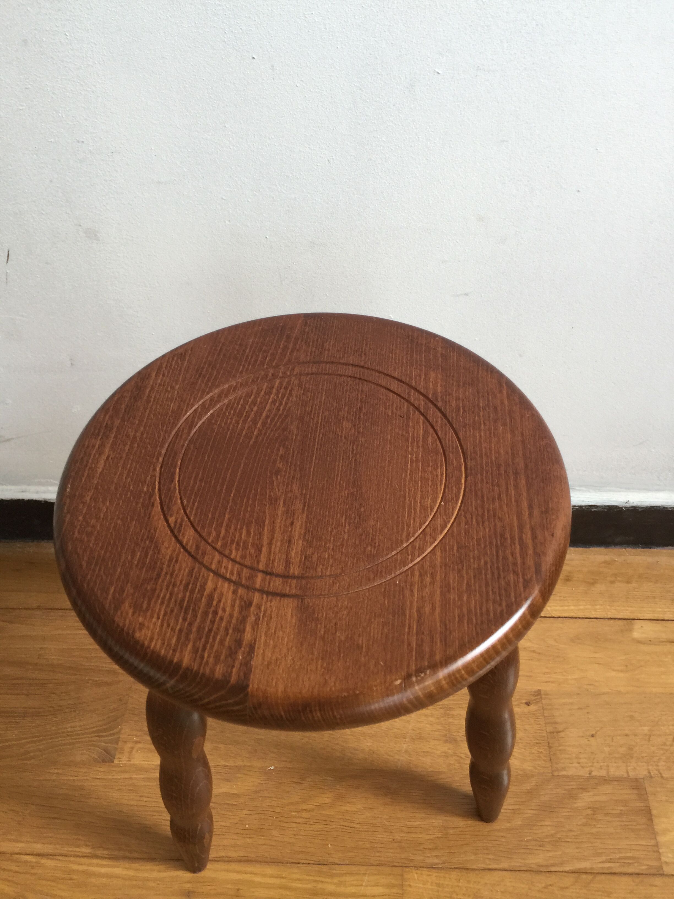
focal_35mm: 29
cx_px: 337
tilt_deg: -49.4
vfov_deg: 61.7
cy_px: 450
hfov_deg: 48.2
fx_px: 753
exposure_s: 1/17
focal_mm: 4.15
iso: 64
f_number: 2.2
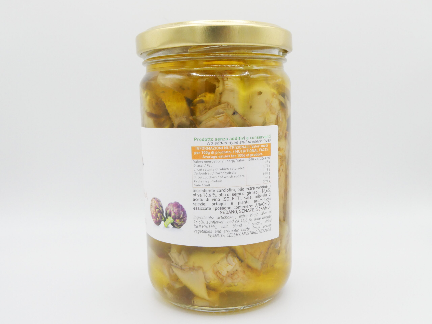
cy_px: 162
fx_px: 437
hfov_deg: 52.6
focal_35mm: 35
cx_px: 216
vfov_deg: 40.7
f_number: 5
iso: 80
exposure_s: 1/100
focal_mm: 6.3
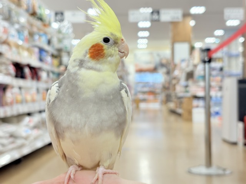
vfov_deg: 28.0
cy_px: 92
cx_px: 123
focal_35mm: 52
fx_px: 370
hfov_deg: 36.8
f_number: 1.6
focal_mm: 5.96
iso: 100
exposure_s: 1/100
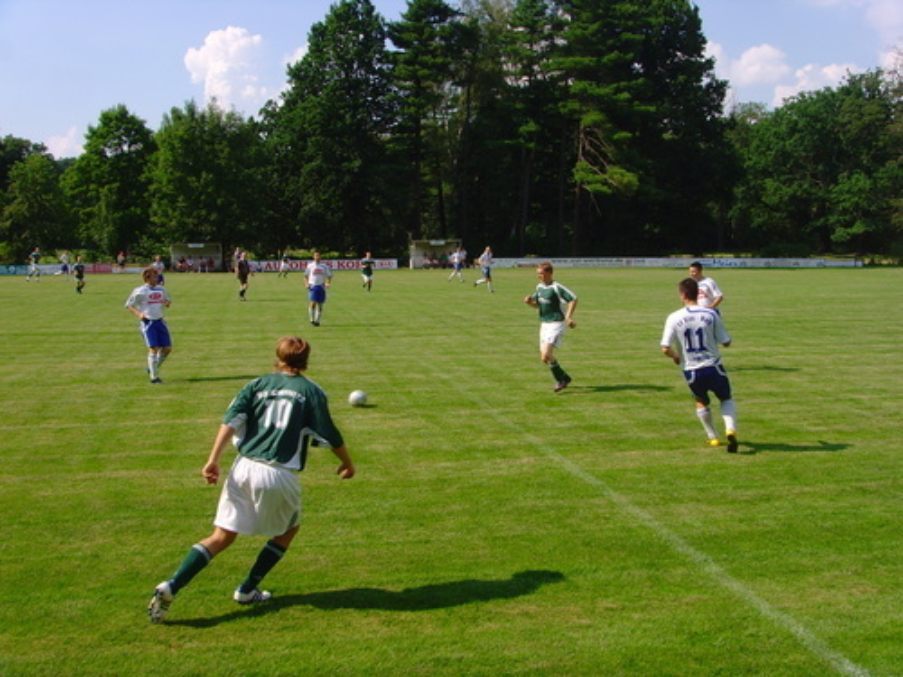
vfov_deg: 36.8
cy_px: 338
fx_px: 1017
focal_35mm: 39
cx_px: 452
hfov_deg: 47.9
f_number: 6.3
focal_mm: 6.6
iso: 80
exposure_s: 1/250
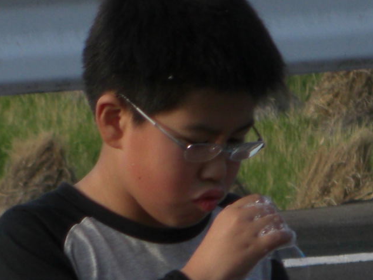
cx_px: 102
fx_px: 9244
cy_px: 348
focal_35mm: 858
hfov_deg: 2.3
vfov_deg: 1.7
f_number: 5.3
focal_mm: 44.1
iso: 100
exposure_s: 1/320
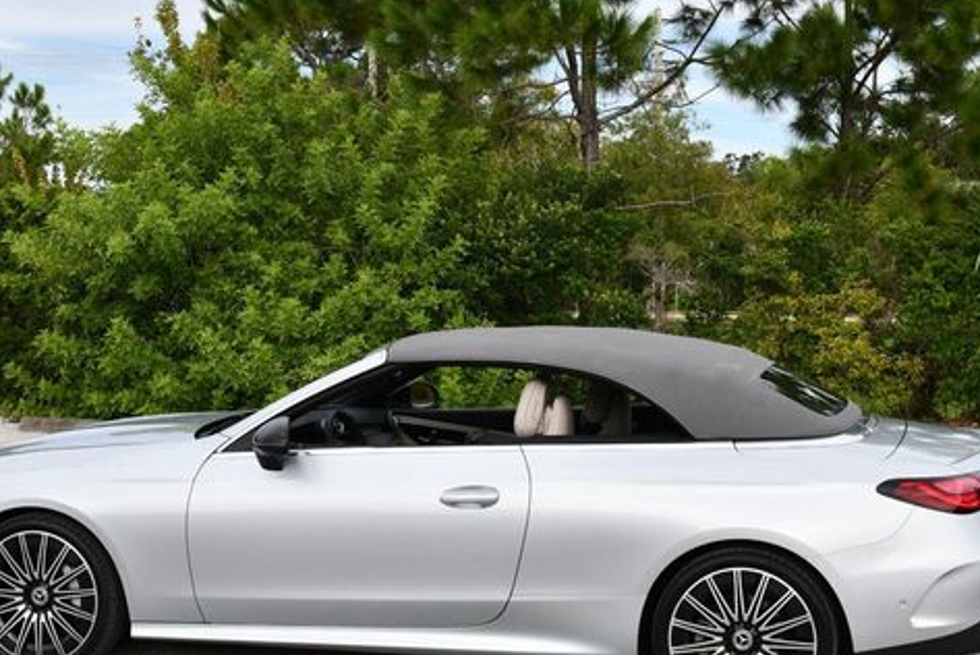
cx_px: 495
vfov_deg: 20.9
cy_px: 381
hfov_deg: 30.9
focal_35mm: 65
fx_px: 1770
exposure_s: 1/250
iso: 140
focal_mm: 24
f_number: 8
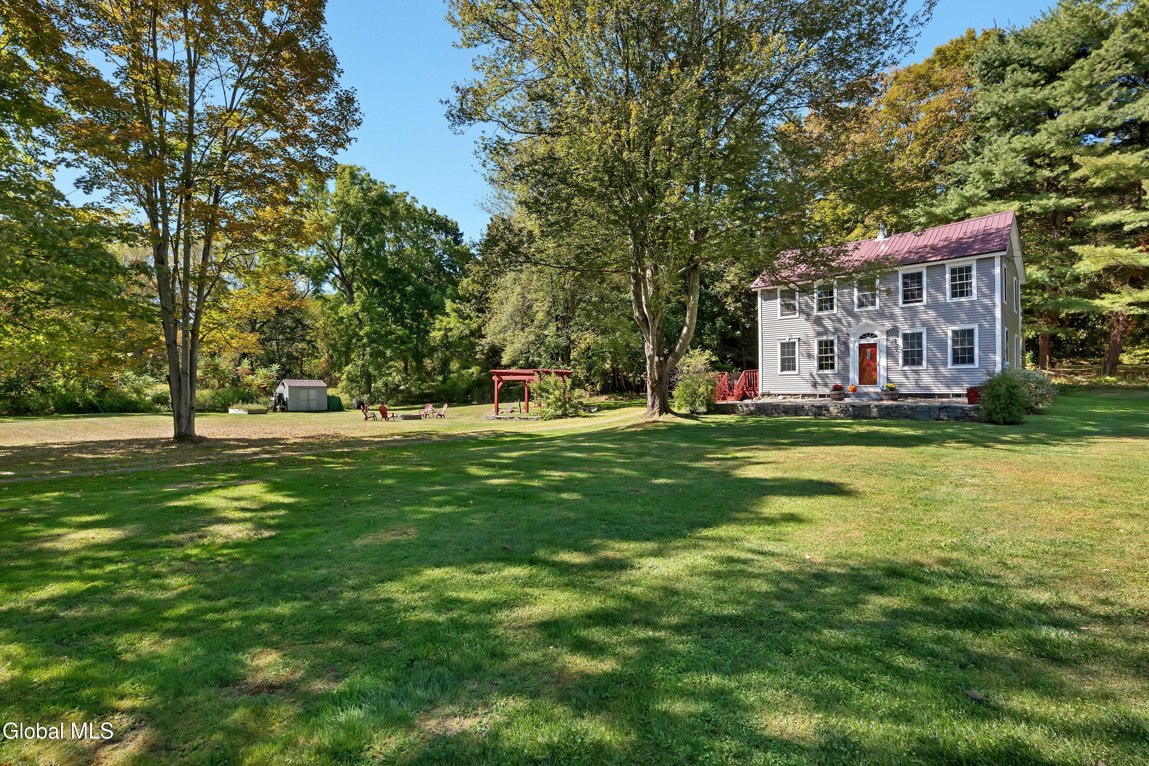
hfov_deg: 93.3
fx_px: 543
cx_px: 574
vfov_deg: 70.4
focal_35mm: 17
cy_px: 383
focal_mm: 17
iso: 800
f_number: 9
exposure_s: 1/160
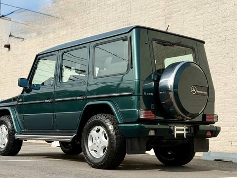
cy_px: 108
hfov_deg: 31.7
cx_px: 107
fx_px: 418
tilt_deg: +4.0
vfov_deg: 24.0
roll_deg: -2.7
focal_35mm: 61
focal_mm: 6.76
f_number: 1.78
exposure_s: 1/4587
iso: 80
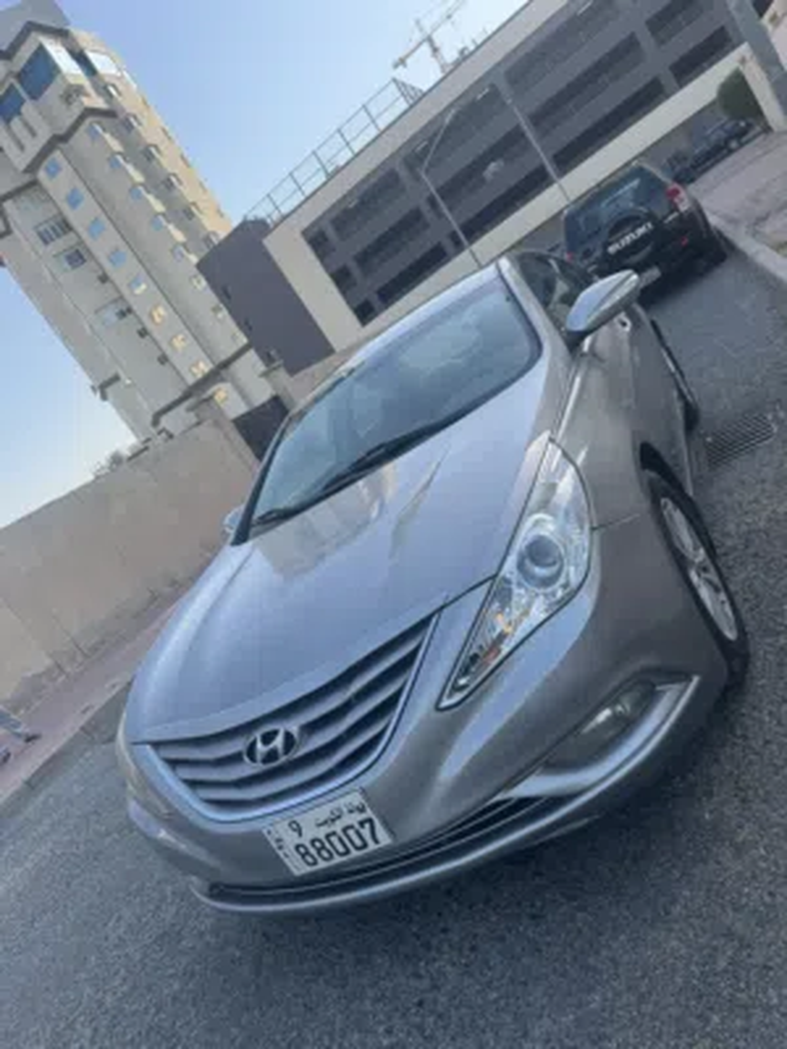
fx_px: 728
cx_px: 394
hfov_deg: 56.8
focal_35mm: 24
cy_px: 524
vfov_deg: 71.6
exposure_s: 1/1560
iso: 80
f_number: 1.78
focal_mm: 6.76
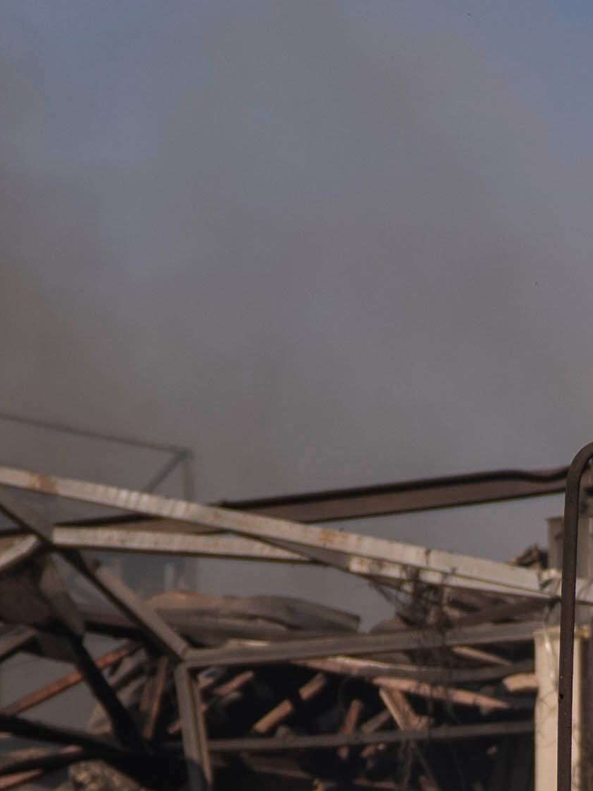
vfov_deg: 9.4
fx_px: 4635
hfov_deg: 7.3
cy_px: 1239
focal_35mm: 203
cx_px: 519
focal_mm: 29
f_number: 2.8
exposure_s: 1/2500
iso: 160
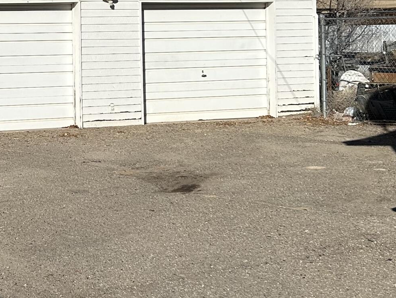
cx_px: 3
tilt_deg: -0.6
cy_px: 32
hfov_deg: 23.7
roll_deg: +1.0
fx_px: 904
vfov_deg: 18.4
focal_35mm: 79
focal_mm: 5.7
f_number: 1.5
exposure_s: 1/9434
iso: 50
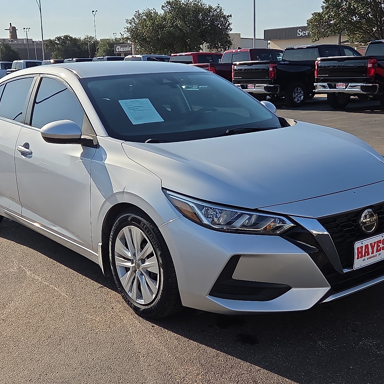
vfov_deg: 36.1
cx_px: 194
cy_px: 192
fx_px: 590
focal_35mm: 47
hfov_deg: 36.1
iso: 25
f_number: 1.8
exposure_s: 1/2500
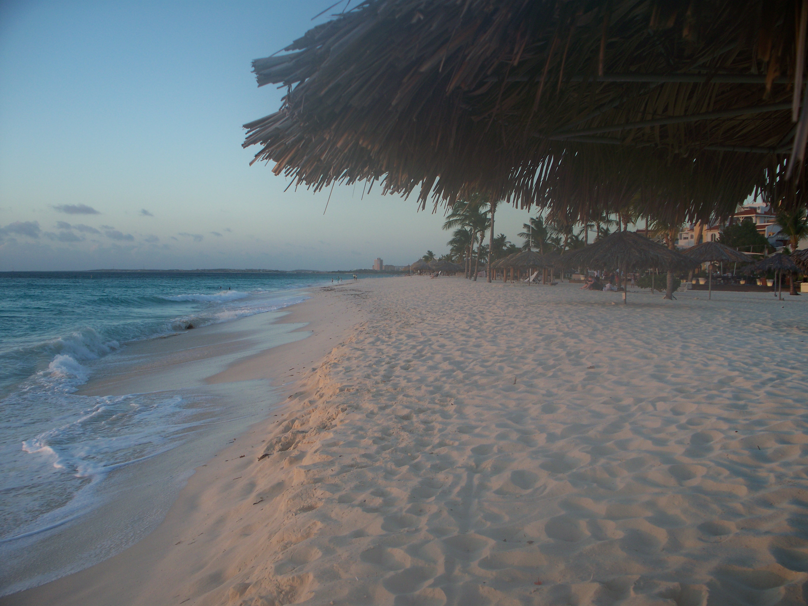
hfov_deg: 51.4
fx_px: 840
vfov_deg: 39.7
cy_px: 303
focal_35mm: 36
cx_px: 404
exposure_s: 1/200
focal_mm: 7.54
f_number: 2.8
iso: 64
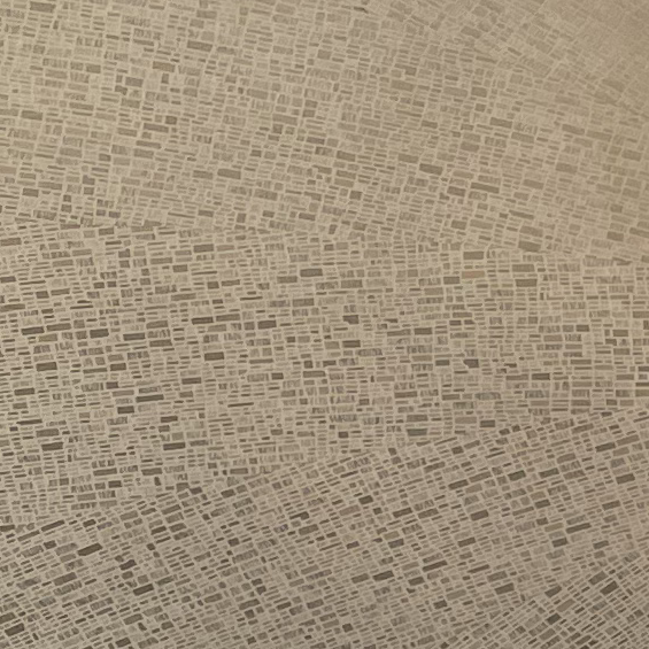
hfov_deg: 10.2
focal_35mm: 164
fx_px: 3479
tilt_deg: +36.4
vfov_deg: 9.9
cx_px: 1090
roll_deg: -1.2
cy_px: 1285
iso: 32
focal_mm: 4.2
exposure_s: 1/181
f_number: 1.6
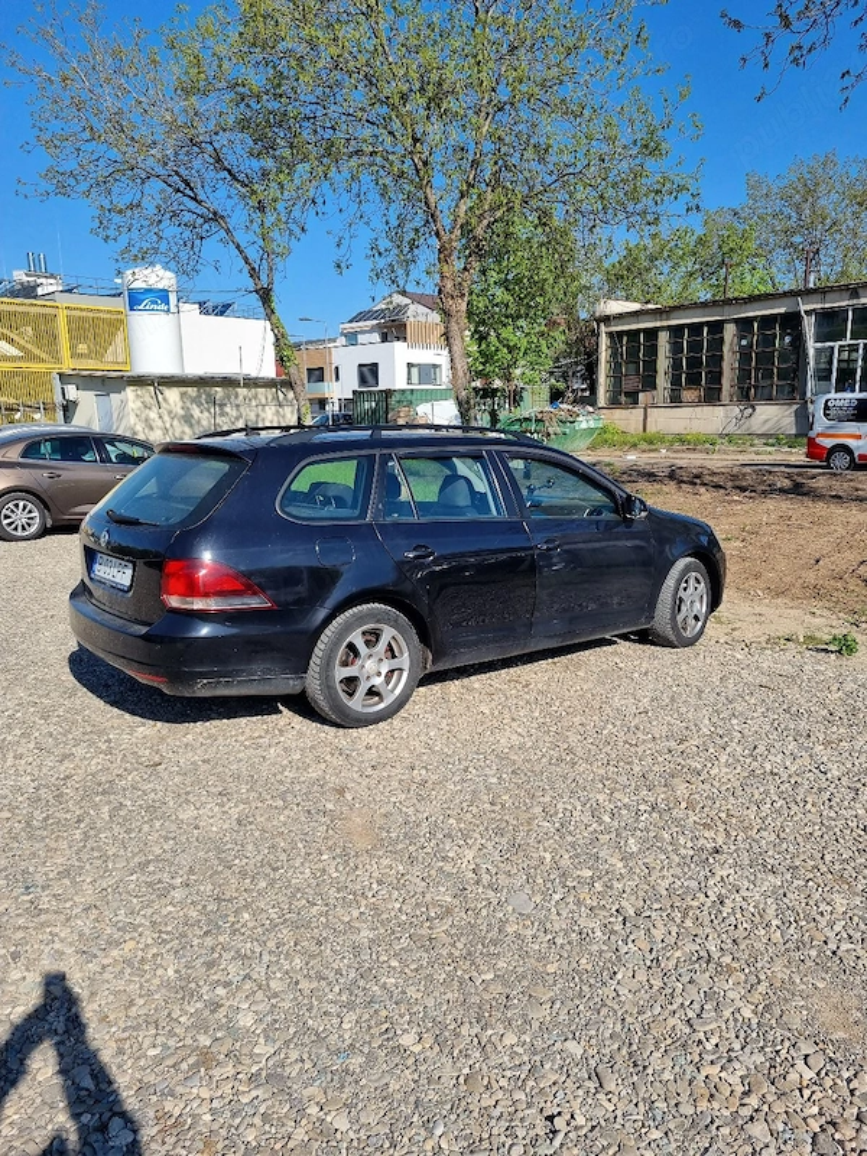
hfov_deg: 53.1
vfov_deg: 67.3
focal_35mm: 26
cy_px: 578
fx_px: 868
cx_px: 434
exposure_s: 1/3333
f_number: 1.8
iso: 50
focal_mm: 5.4
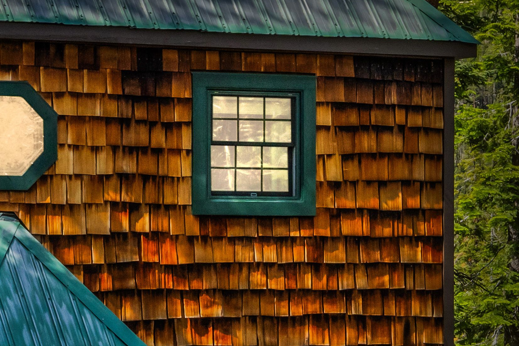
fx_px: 2912
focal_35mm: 202
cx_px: 156
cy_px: 325
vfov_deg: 6.8
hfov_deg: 10.2
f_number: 13
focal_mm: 35
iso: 320
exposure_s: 1/60
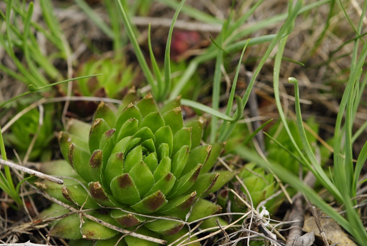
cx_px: 184
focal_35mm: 128
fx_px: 1302
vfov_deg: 10.8
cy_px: 123
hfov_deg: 16.0
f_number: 5
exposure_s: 1/125
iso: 400
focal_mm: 85
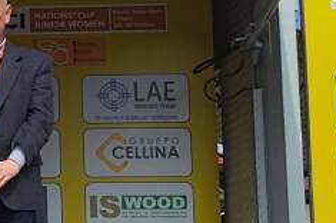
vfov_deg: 12.4
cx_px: -243
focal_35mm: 109
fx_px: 1016
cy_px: 227
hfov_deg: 16.2
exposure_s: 1/2439
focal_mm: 5.23
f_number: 1.8
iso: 50
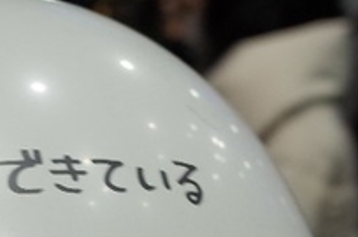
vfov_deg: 11.6
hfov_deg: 18.0
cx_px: -35
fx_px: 1091
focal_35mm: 110
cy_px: 413
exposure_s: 1/40
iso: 640
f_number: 4
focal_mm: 18.3
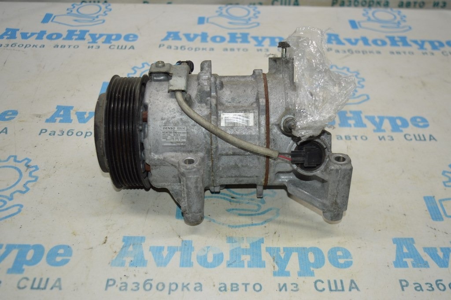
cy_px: 150
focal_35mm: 40
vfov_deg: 33.0
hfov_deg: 48.0
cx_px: 226
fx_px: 507
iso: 400
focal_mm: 27
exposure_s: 1/100
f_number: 4
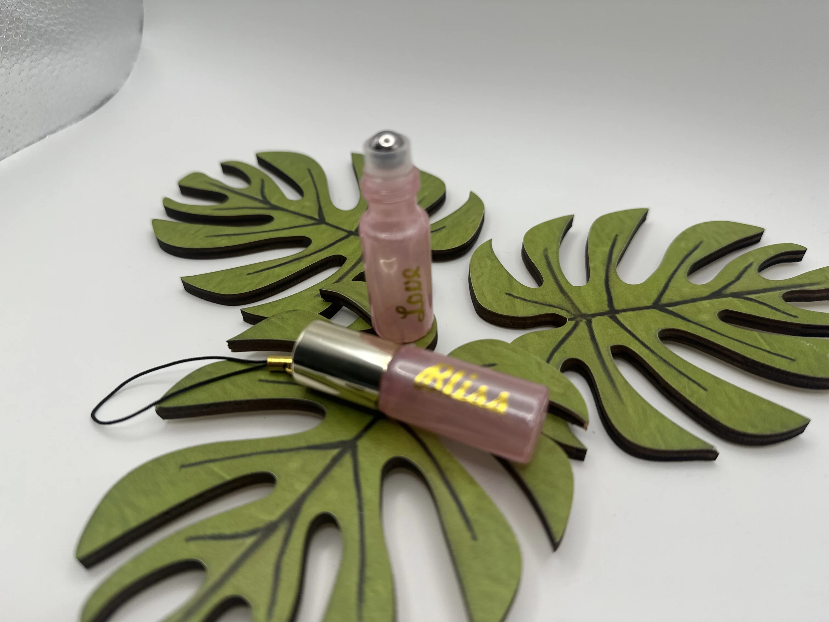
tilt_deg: -41.8
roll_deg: +1.1
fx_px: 575
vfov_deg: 56.8
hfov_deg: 71.6
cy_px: 311
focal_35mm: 24
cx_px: 414
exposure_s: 1/379
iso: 80
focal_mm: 6.86
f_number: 1.78
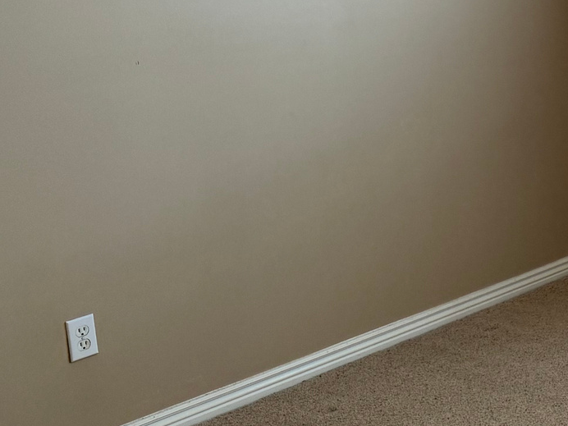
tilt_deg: -10.1
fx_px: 1165
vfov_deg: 20.4
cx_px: 840
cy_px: 74
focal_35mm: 71
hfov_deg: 22.7
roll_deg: +0.1
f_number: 1.78
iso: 125
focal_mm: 6.76
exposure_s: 1/120
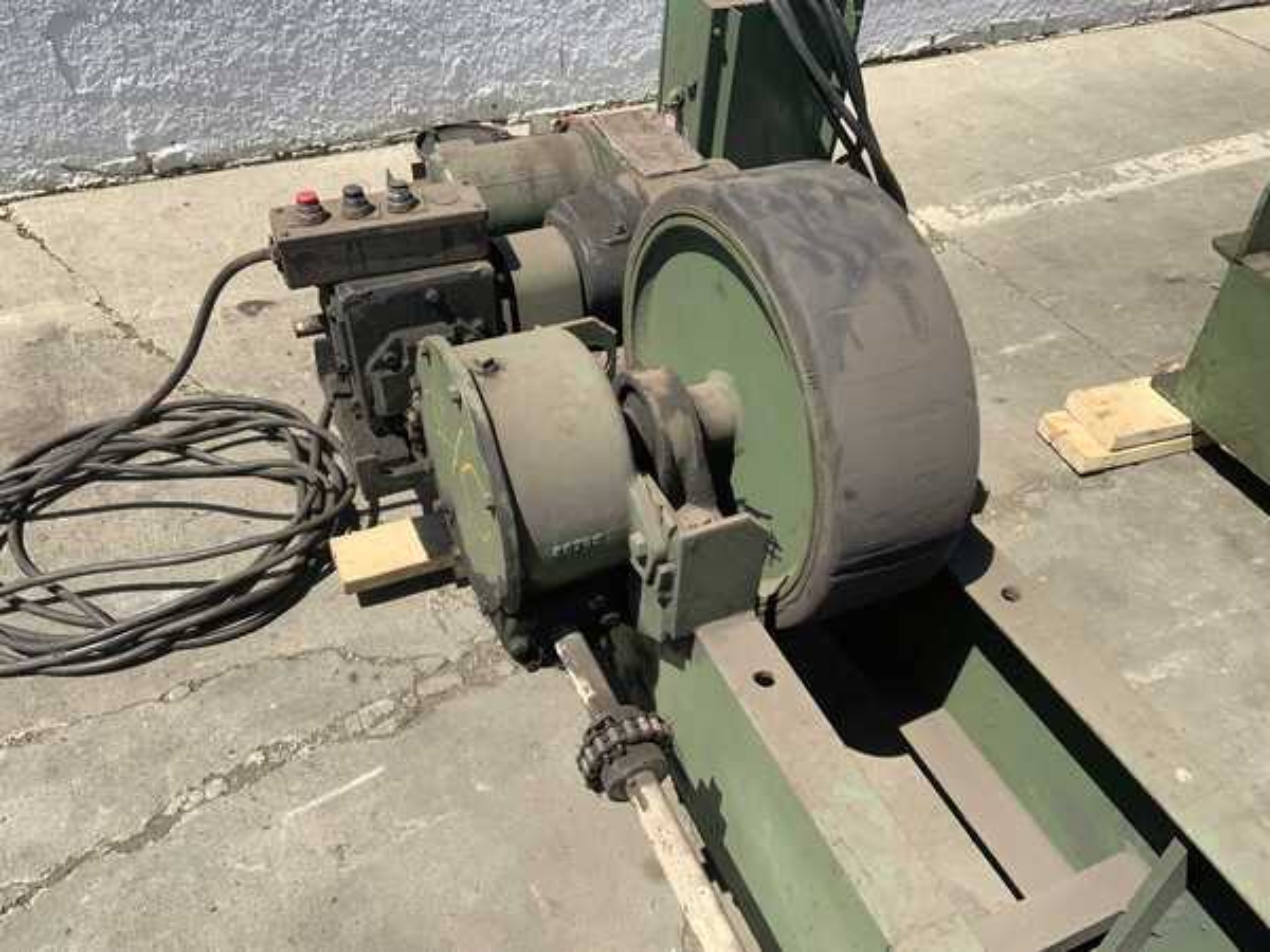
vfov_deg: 48.2
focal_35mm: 29
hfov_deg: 61.7
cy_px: 476
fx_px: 1064
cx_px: 635
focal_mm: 3
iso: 16
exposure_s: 1/1675
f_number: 1.8
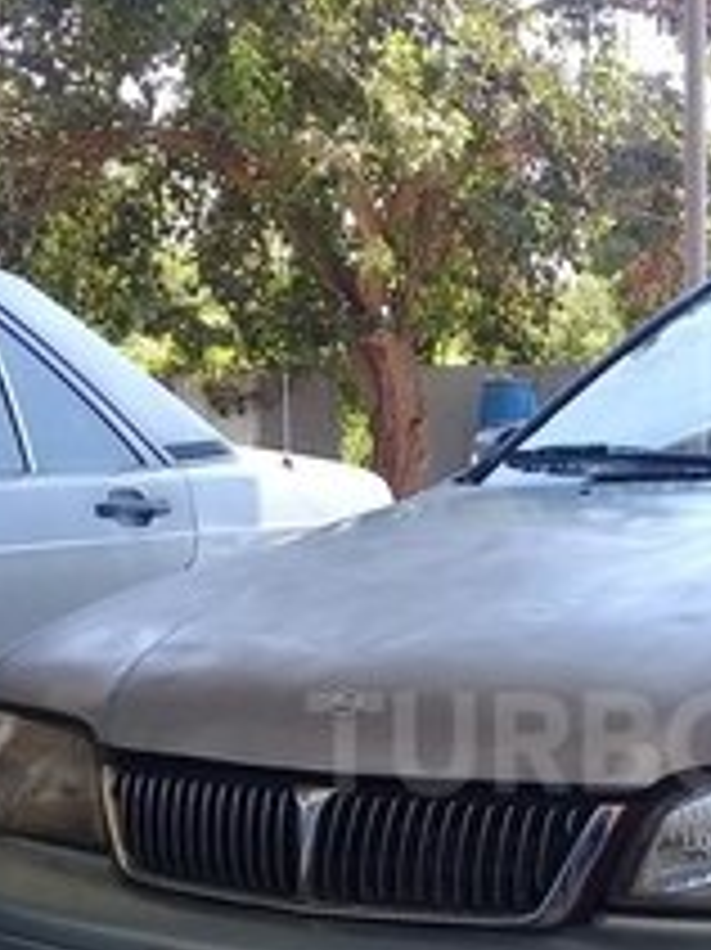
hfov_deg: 19.7
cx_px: 652
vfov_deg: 26.3
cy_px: 743
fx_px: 2001
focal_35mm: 73
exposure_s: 1/262
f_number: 2.2
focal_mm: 3.3
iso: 50
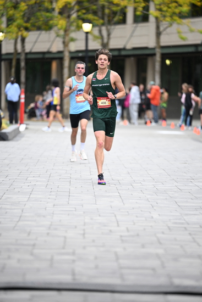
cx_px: 101
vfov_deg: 10.3
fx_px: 1682
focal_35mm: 200
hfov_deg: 6.9
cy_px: 151
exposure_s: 1/1250
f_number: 2.8
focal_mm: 200
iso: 1600
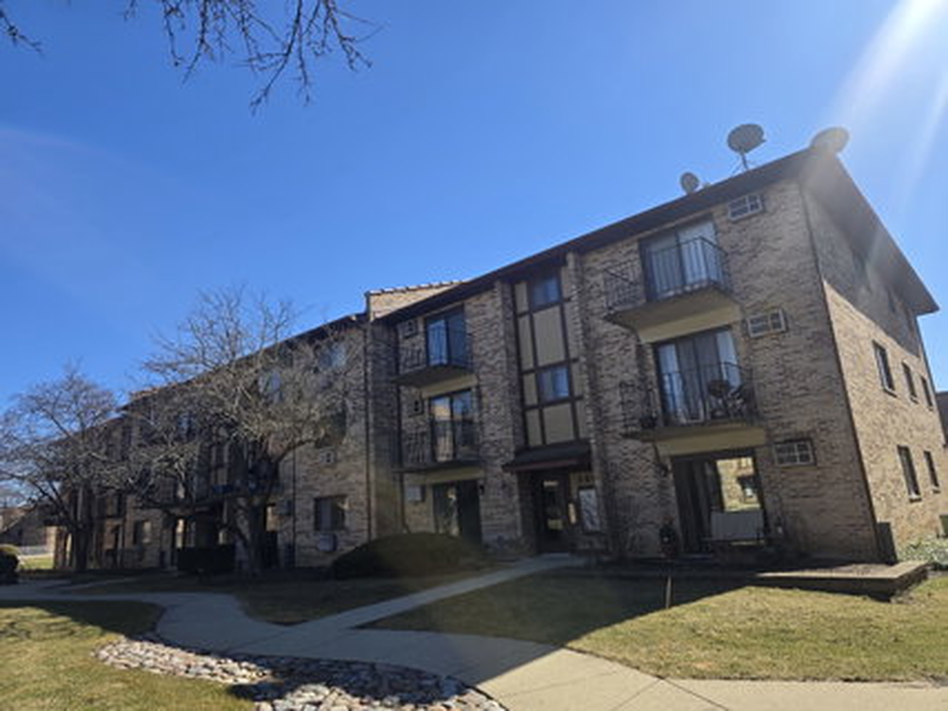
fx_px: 630
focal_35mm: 23
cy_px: 356
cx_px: 474
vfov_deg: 58.9
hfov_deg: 73.9
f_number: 1.7
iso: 12
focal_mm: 6.3
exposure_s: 1/633
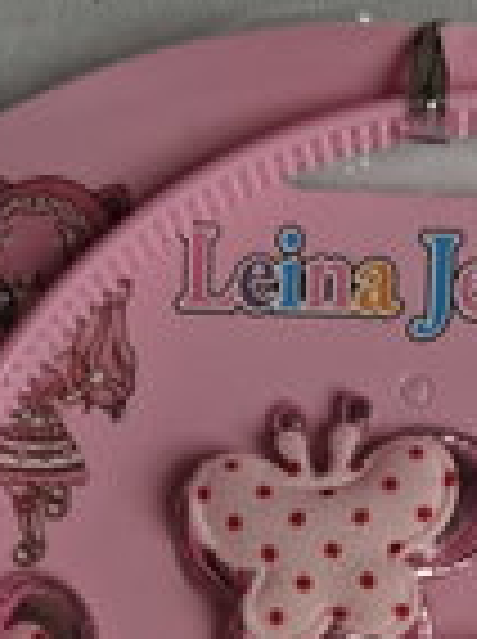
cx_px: 410
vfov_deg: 19.1
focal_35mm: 94
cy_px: 857
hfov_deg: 15.5
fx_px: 1732
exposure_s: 1/100
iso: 25
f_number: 1.8
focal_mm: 4.69
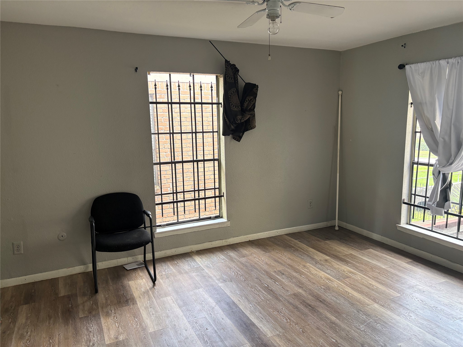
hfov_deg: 67.3
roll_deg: +2.9
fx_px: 348
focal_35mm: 26
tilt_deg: -7.9
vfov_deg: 53.1
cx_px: 232
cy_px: 174
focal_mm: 5.96
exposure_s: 1/121
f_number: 1.6
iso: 125
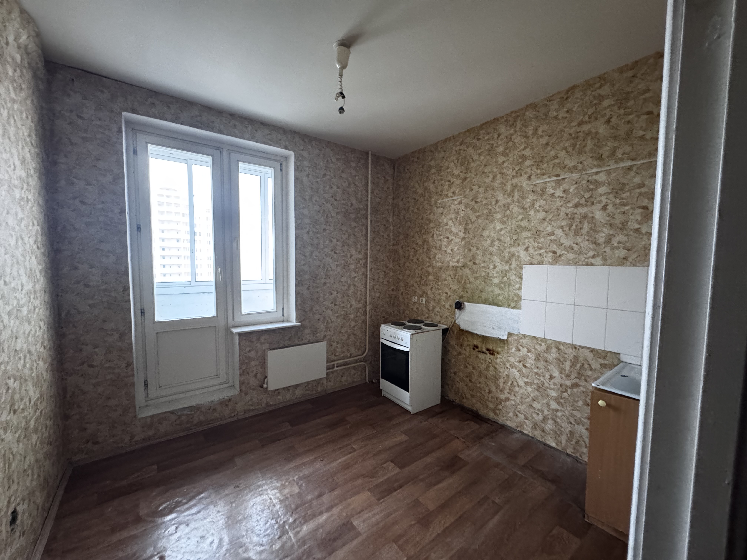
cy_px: 280
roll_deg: -1.1
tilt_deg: -2.1
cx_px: 374
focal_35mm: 14
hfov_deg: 102.1
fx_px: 302
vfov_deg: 85.7
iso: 1000
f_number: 2.2
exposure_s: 1/60
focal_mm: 2.22
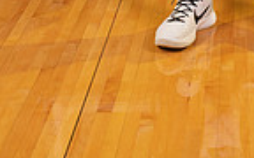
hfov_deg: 14.8
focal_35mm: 140
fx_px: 969
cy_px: -200
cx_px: 206
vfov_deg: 8.6
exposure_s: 1/320
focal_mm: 44
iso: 320
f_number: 7.1
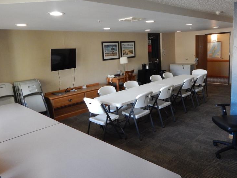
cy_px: 81
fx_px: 206
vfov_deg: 46.8
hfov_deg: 59.9
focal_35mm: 30
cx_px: 122
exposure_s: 1/30
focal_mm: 4
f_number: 3
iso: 400
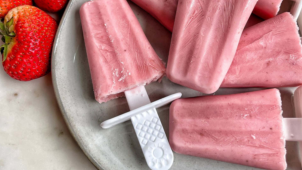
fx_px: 304
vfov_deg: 30.6
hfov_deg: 52.8
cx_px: 151
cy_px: 40
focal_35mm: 38
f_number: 1.6
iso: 32
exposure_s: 1/121
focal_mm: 5.1
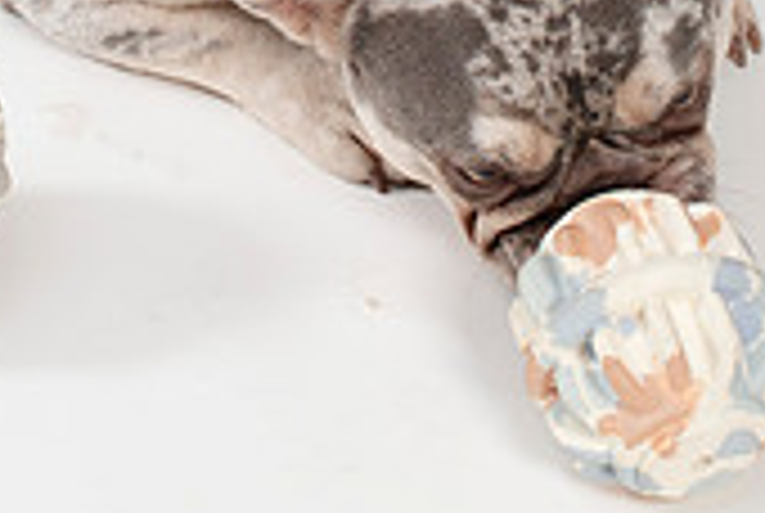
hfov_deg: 9.5
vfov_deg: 6.3
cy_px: -235
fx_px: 4577
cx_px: 219
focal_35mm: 215
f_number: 8
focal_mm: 50
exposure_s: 1/200
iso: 250
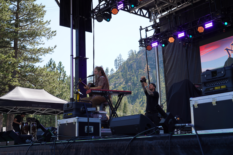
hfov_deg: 40.3
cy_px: 78
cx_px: 116
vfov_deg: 27.5
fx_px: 317
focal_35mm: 49
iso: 100
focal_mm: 49
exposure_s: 1/160
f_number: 6.3
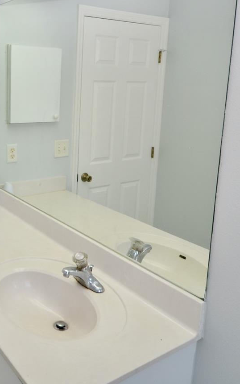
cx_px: 19
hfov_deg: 34.9
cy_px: 151
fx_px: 356
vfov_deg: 56.2
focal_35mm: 34
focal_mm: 12
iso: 200
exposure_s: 1/125
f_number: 5.6
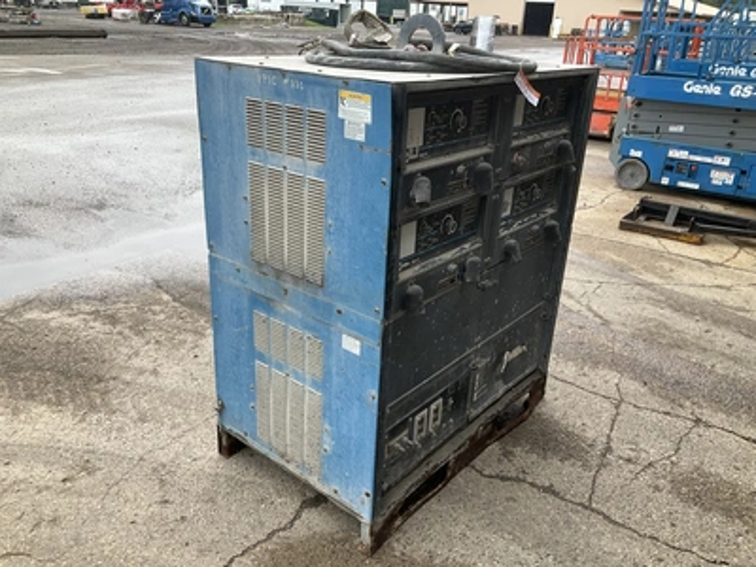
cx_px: 378
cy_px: 284
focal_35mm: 29
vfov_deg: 48.2
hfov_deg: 61.7
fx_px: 633
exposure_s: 1/122
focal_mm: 3
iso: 16
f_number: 1.8
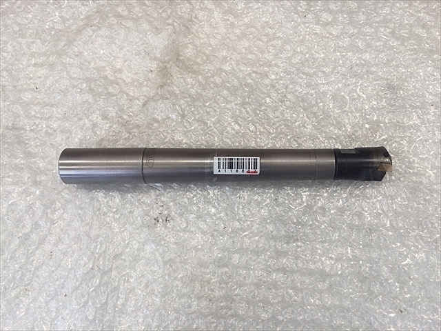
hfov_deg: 61.7
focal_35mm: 29
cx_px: 220
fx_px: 369
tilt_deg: -77.2
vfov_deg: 48.2
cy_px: 166
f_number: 2.2
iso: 32
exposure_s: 1/30
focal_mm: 4.15
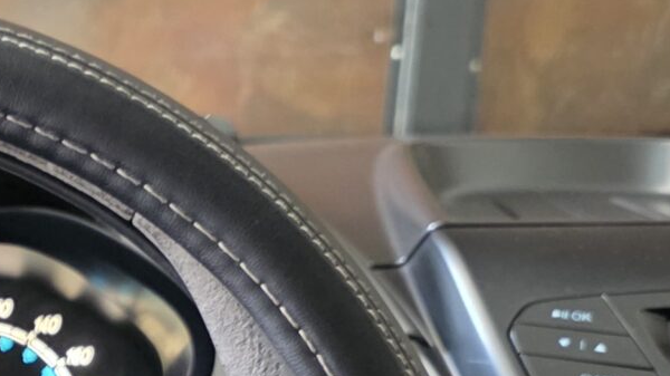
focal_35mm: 107
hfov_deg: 18.4
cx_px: -231
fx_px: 1900
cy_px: 729
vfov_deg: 10.5
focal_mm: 6.3
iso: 1600
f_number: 1.7
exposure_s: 1/100
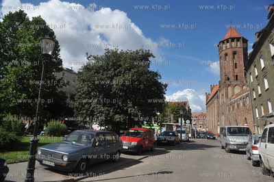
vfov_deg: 53.1
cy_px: 91
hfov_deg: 73.8
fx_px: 183
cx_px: 137
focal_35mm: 24
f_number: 5.6
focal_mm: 24
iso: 400
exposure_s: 1/4000
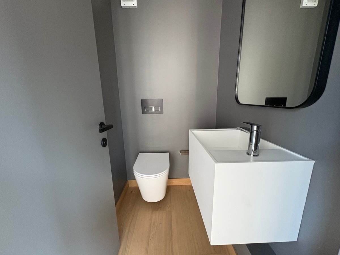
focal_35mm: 14
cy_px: 128
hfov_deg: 102.1
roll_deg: +0.9
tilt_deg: -11.4
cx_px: 170
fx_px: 138
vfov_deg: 85.7
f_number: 2.2
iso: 400
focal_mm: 2.22
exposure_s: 1/60
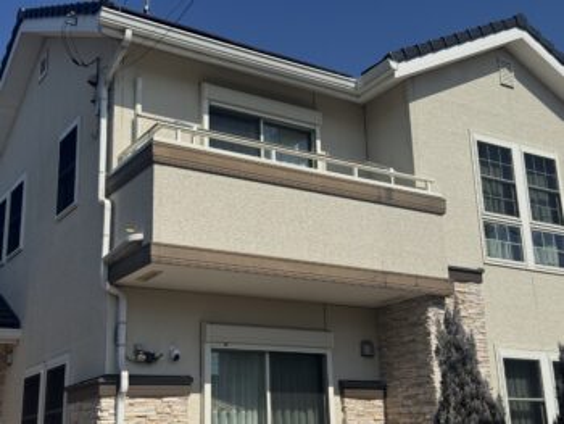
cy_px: 212
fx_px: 783
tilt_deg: +19.9
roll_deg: +1.6
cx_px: 282
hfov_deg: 39.6
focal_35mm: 48
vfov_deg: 30.3
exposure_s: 1/12500
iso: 80
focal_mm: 6.76
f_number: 1.78
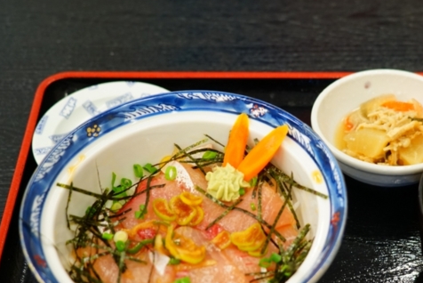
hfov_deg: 25.4
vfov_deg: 17.2
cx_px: 316
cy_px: 196
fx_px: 929
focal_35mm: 79
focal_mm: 47
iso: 1000
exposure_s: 1/60
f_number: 4.5
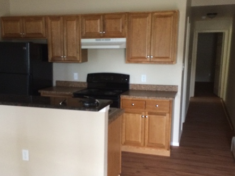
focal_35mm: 42
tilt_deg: -9.3
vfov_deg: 34.2
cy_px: 107
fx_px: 285
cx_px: 108
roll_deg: -3.0
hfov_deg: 44.8
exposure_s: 1/30
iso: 200
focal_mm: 4.15
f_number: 2.2
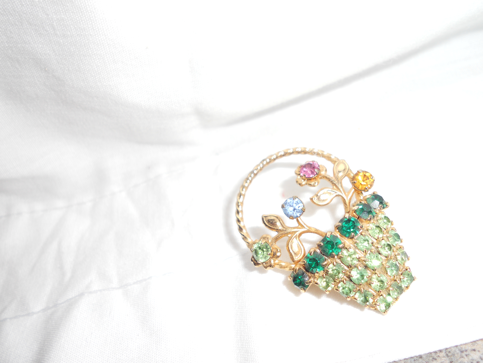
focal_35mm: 32
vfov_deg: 44.2
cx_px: 242
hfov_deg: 56.8
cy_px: 182
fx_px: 446
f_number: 8.8
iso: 80
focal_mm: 5.8
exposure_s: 1/25
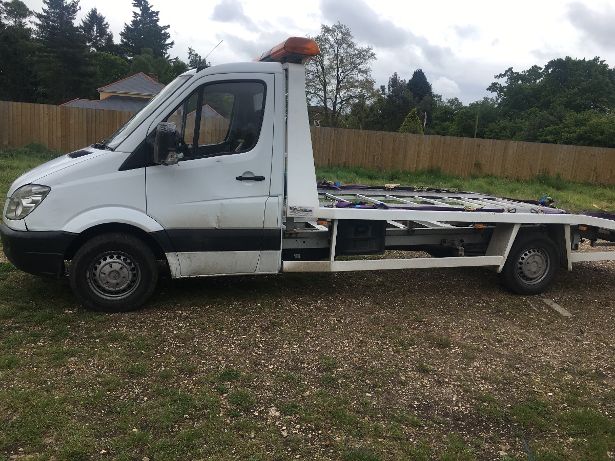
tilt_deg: -8.5
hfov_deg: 61.7
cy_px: 230
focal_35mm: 29
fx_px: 515
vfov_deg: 48.2
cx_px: 308
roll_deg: -5.5
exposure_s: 1/1054
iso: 25
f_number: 2.2
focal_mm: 4.15
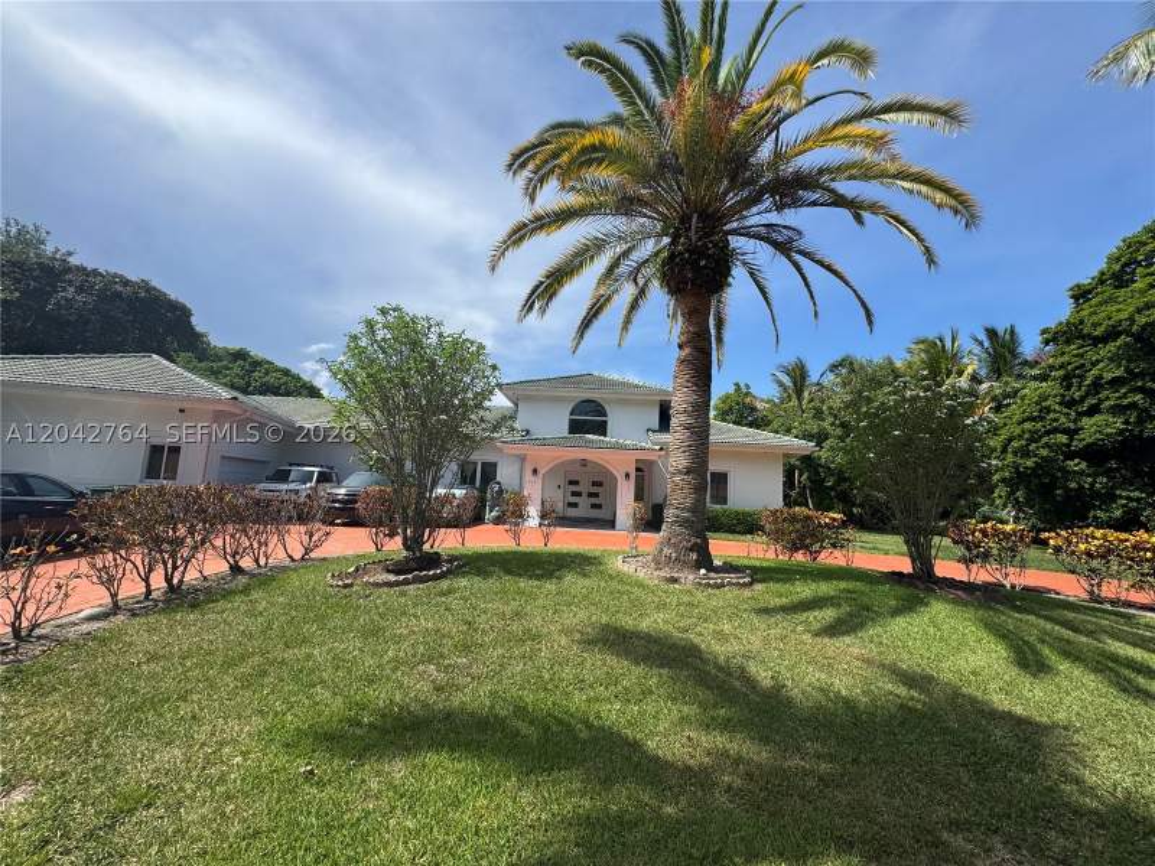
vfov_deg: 85.7
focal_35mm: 14
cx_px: 578
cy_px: 433
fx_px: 467
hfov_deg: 102.1
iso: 50
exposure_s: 1/2028
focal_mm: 2.22
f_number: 2.2
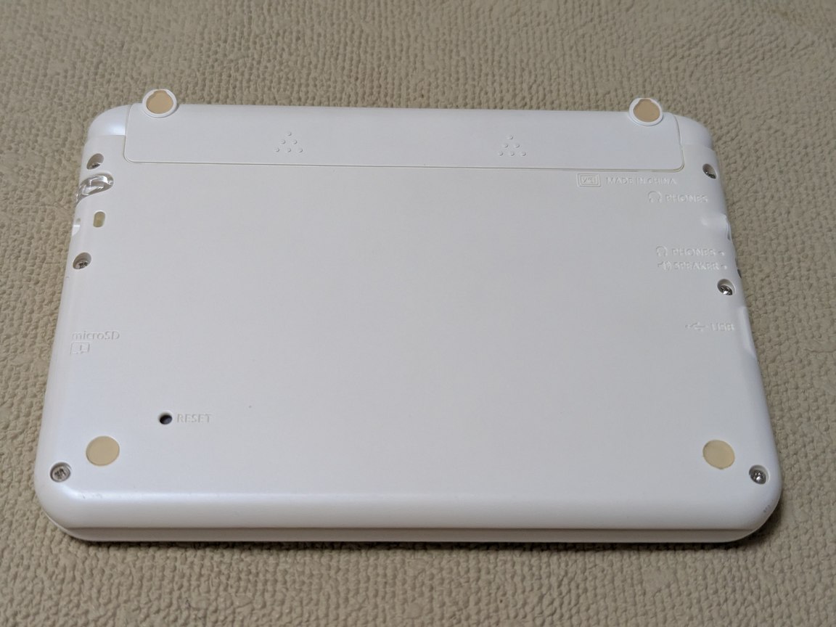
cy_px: 314
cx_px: 418
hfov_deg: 39.7
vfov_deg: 30.3
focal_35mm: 48
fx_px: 1159
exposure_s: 1/80
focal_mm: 6.81
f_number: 1.85
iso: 197
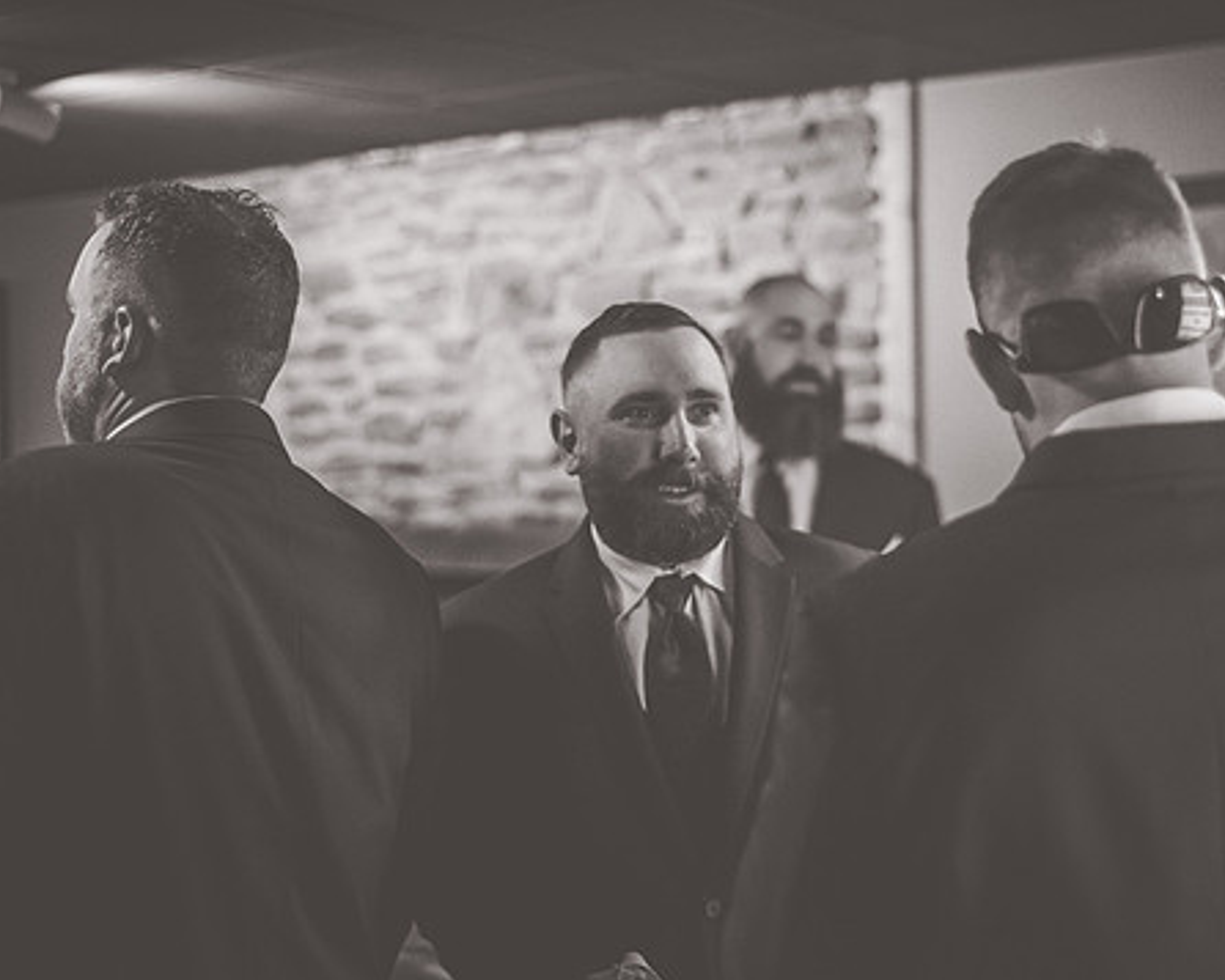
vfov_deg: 25.0
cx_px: 775
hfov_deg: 30.8
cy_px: 463
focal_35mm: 61
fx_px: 2212
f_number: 2
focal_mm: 50
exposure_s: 1/80
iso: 1250
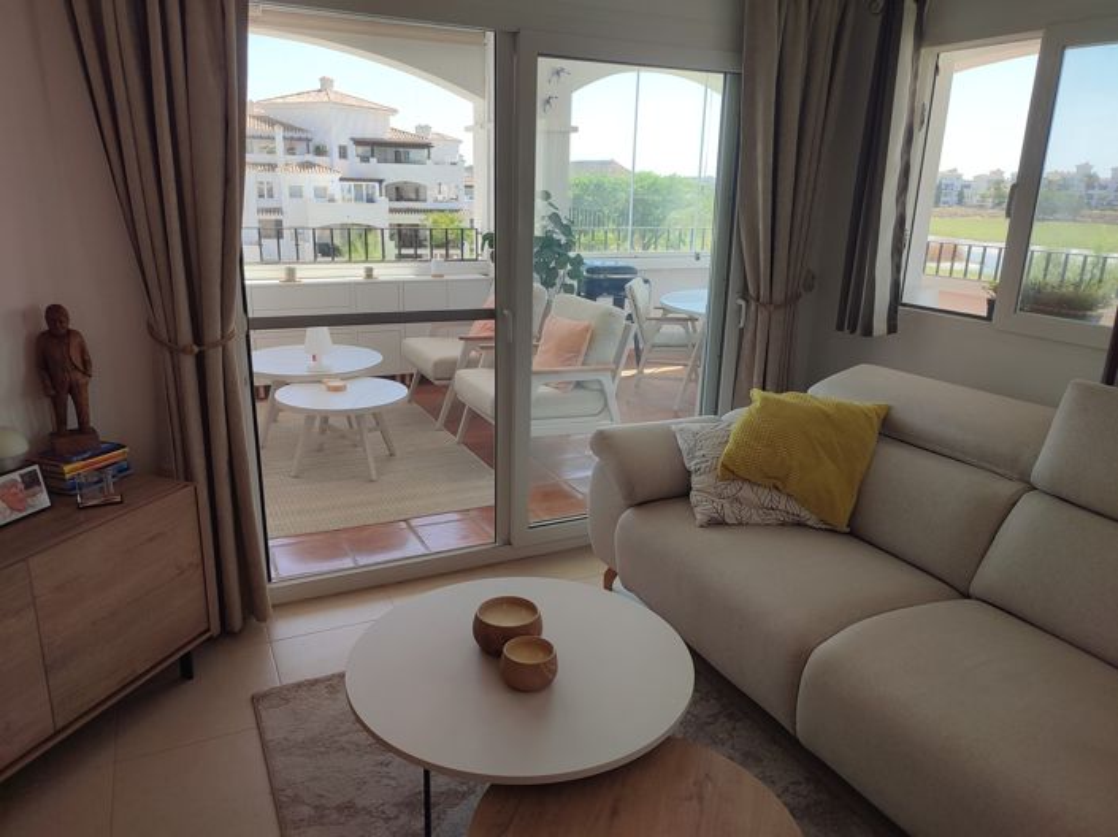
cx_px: 559
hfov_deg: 69.4
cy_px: 418
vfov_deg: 54.8
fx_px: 807
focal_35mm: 25
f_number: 1.9
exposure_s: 1/218
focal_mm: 6.04
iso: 50
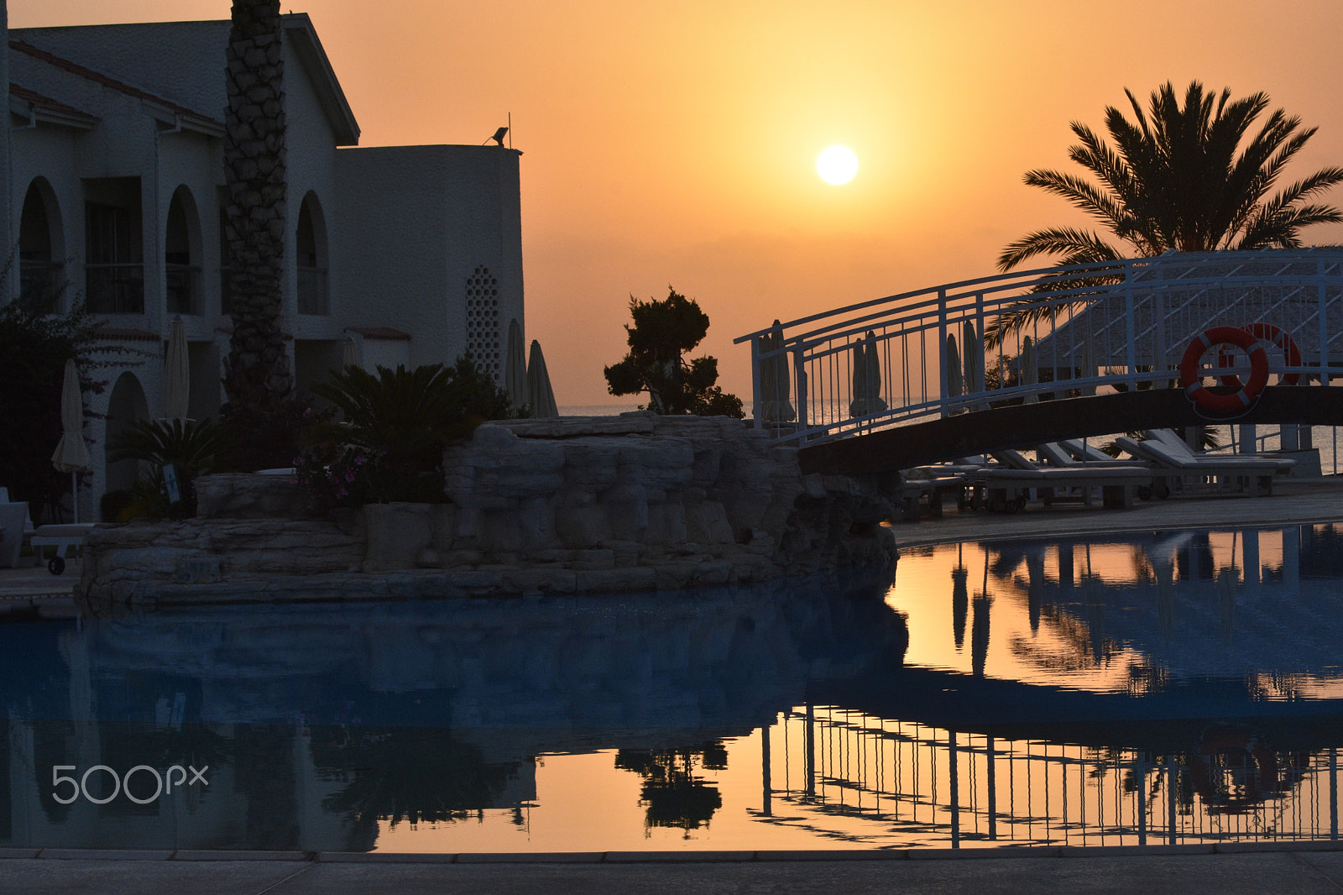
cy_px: 448
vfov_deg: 13.0
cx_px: 672
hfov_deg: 19.5
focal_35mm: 105
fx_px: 3916
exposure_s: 1/1250
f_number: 9
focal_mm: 70
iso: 1000
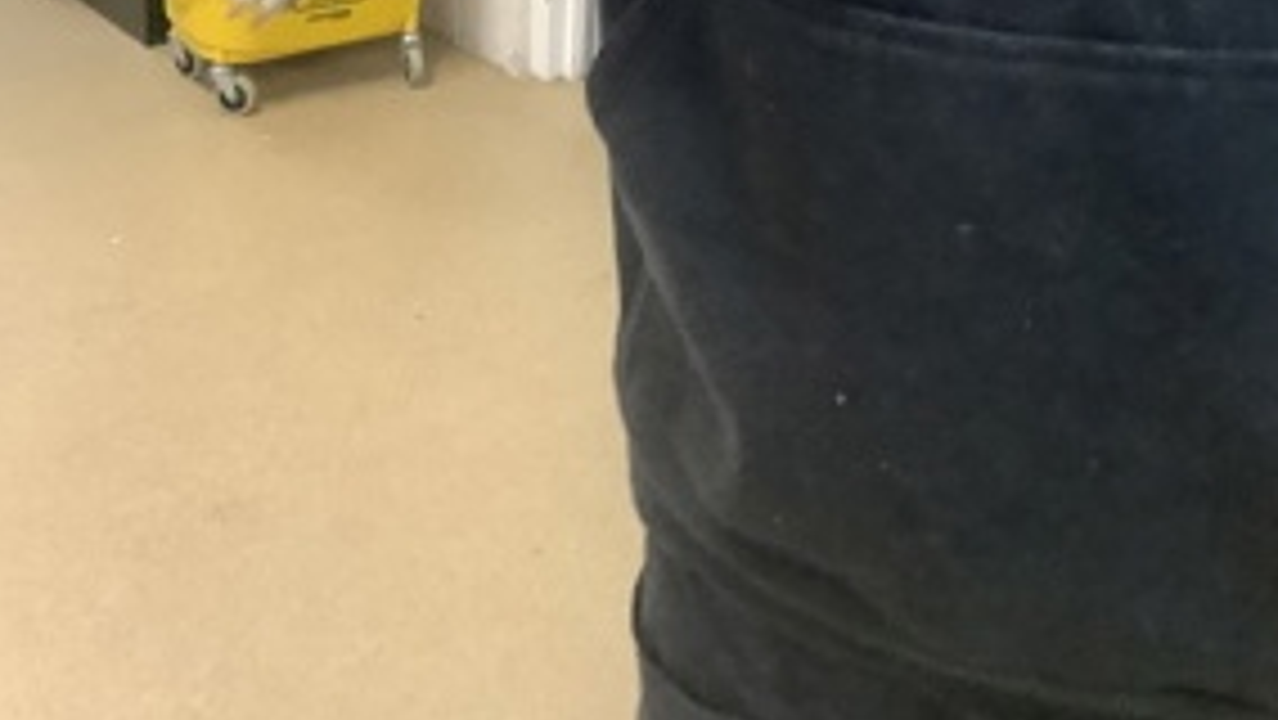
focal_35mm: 50
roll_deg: -2.3
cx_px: 619
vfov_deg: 22.0
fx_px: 1695
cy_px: -162
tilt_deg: -16.1
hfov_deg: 41.3
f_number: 2.4
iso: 320
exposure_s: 1/60
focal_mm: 3.3
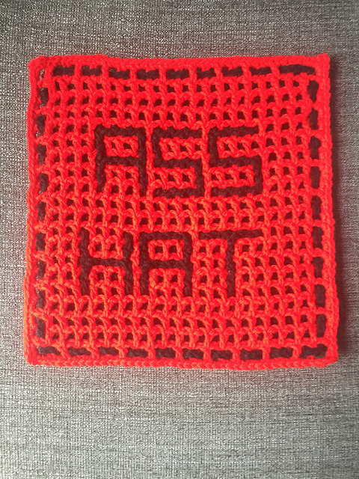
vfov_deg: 61.7
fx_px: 401
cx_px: 180
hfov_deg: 48.2
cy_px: 240
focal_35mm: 29
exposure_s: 1/30
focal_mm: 4.15
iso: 125
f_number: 2.2
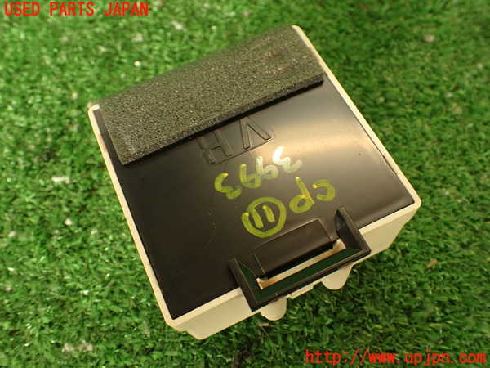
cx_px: 245
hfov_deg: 56.8
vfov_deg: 44.2
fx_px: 453
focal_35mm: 32
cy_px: 184
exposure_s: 1/50
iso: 200
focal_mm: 5.79
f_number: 2.4
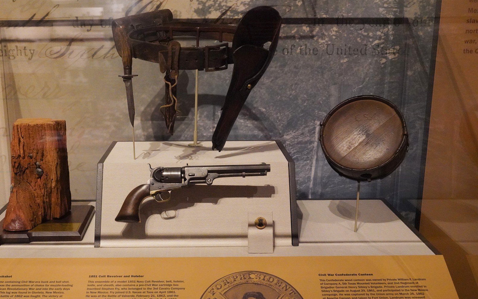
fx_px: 586
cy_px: 183
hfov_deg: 44.2
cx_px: 201
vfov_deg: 28.5
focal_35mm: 45
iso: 10000
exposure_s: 1/60
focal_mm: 35
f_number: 7.1
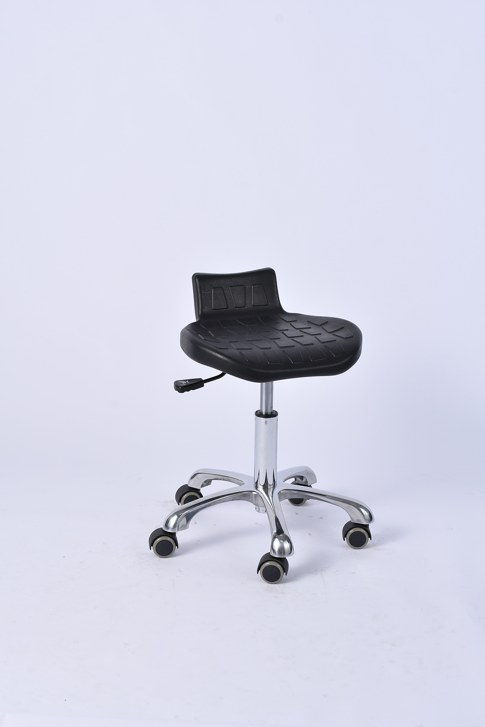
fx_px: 1212
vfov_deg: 33.4
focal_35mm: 60
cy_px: 364
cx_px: 242
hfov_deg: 22.6
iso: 125
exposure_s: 1/100
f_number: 10
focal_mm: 40
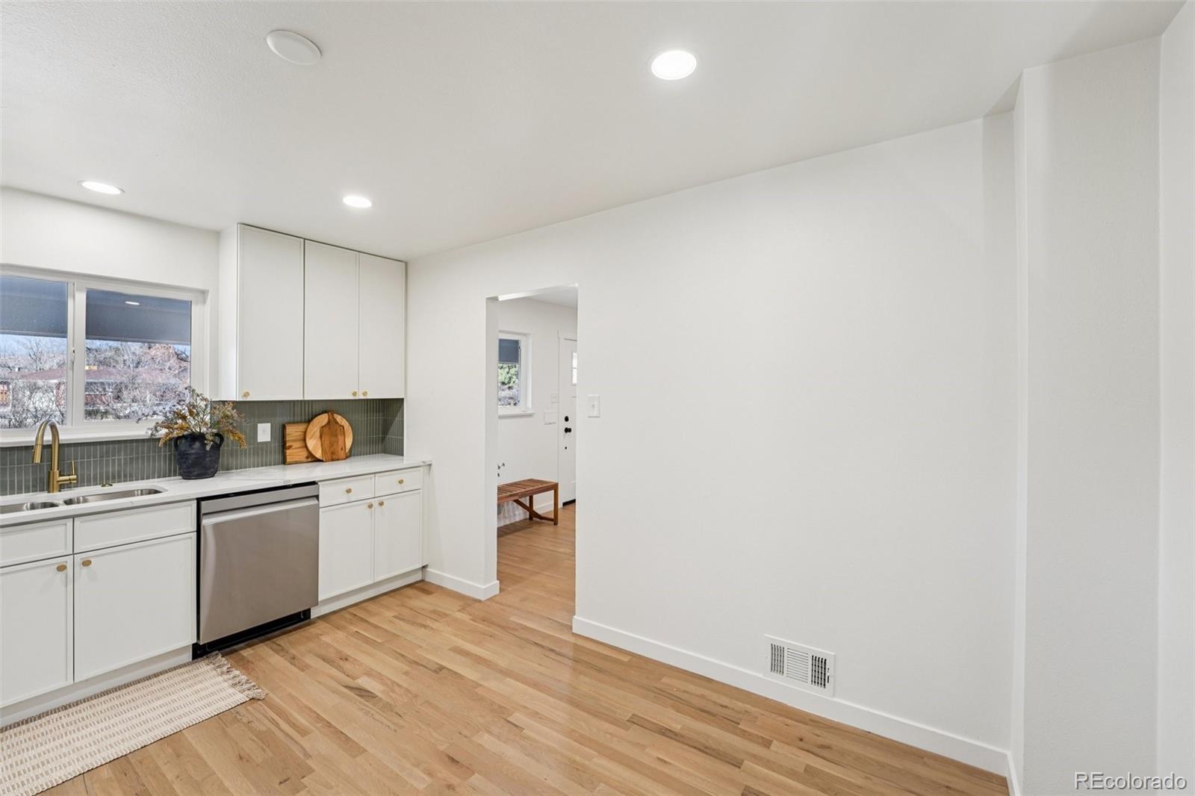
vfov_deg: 81.2
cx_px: 598
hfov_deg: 104.3
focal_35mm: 14
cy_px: 398
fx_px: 465
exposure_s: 1/25
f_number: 8
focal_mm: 14
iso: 400
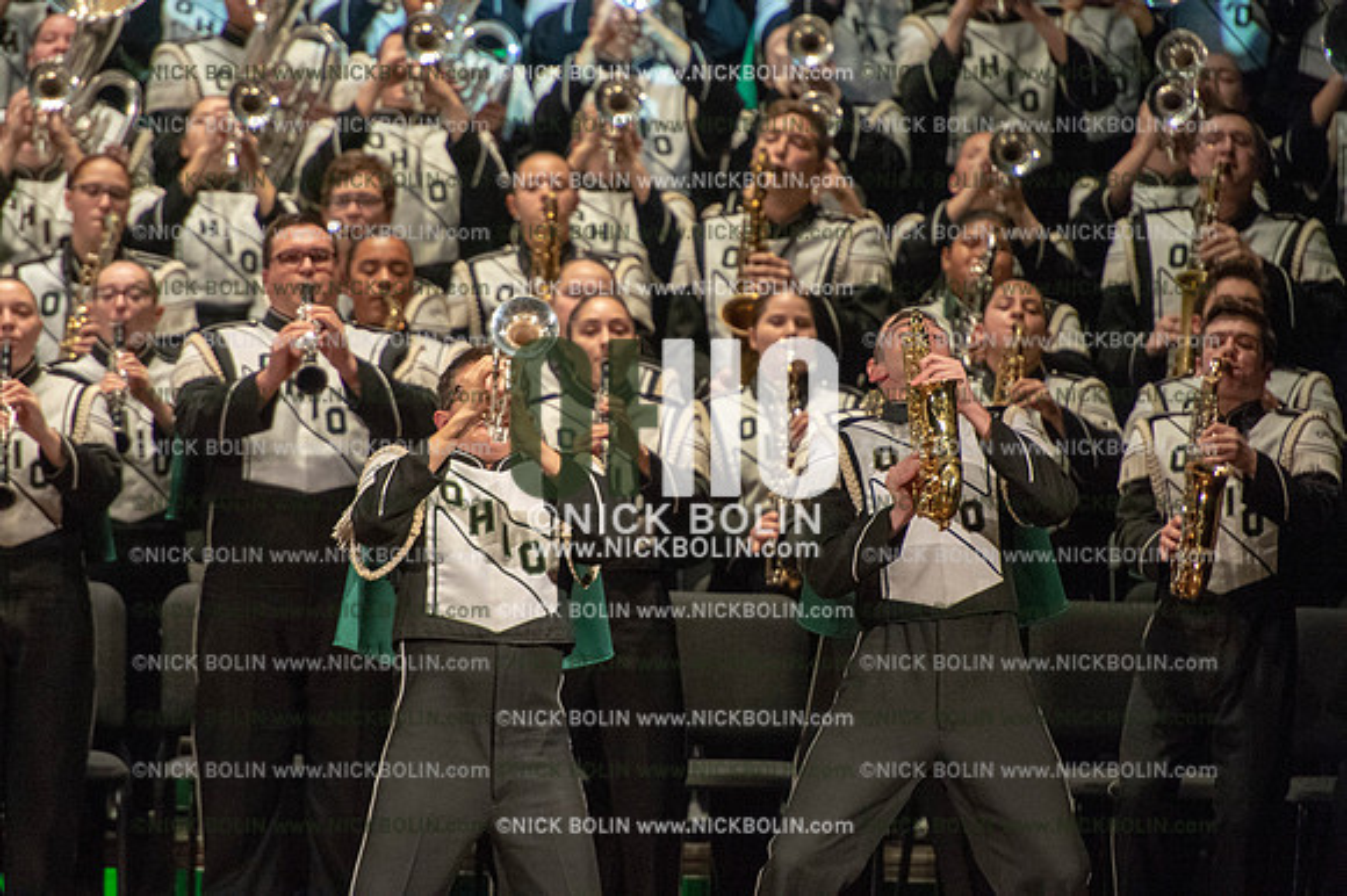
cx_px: 674
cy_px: 448
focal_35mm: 400
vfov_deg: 3.4
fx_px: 14958
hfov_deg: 5.2
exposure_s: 1/320
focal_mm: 400
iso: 8000
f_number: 5.6
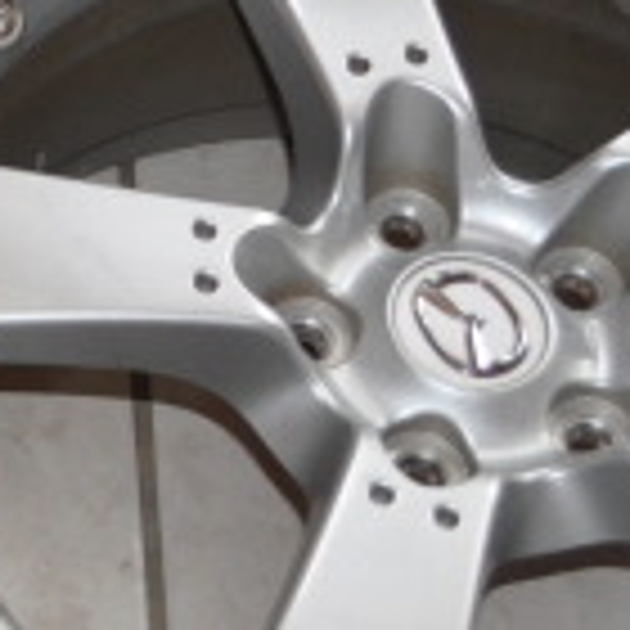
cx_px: -425
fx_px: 3603
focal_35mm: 175
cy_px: -2
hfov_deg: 9.6
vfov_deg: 9.9
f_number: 4
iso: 500
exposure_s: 1/30
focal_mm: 24
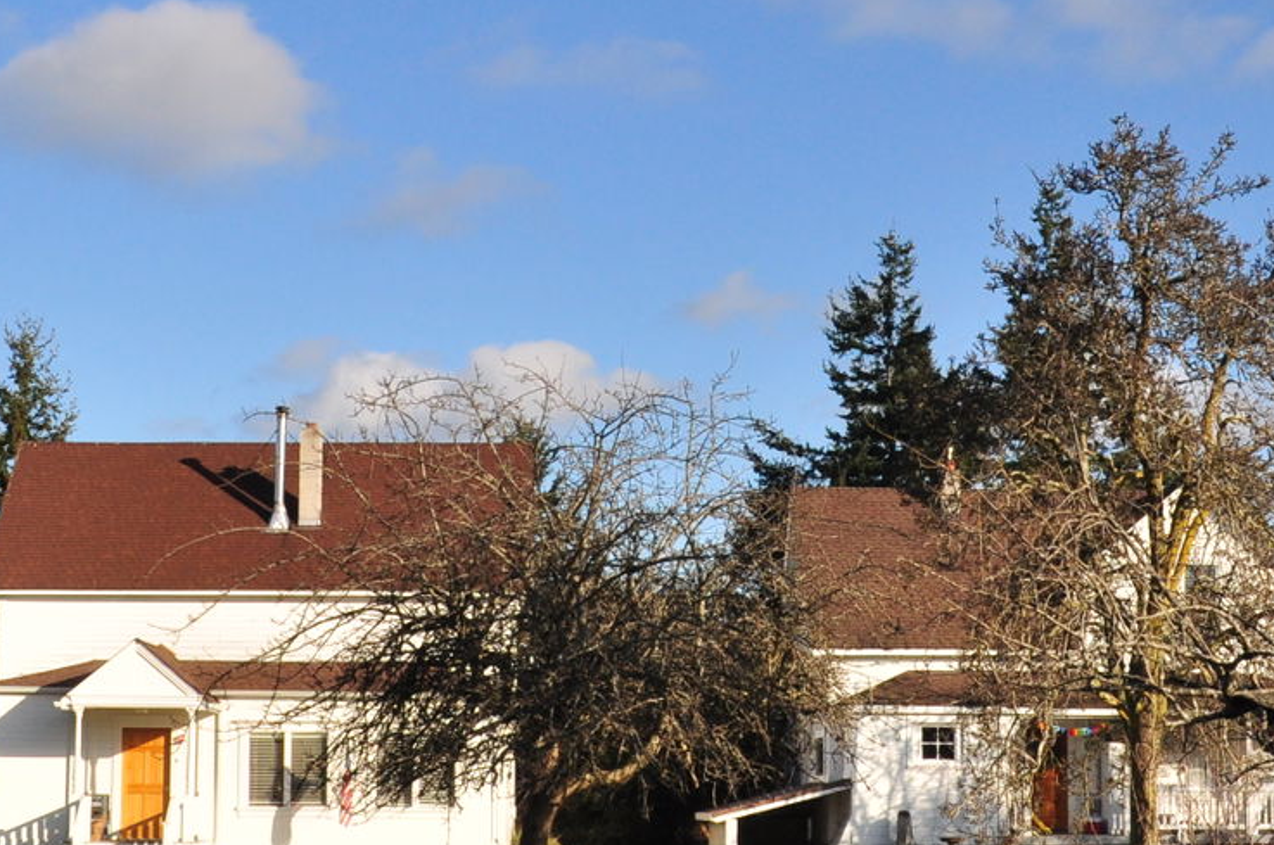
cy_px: 322
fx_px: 3039
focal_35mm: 86
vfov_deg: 15.8
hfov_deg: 23.7
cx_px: 672
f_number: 13
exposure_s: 1/640
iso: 400
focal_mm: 22
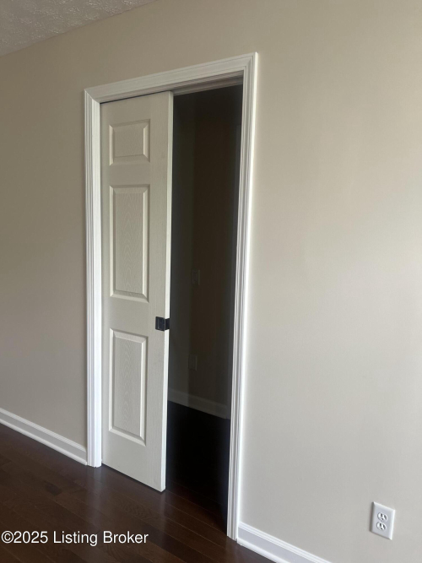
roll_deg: -1.5
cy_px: 282
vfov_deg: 67.3
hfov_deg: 53.0
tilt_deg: -6.6
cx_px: 211
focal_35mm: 26
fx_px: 423
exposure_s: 1/118
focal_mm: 5.7
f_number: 1.5
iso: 125
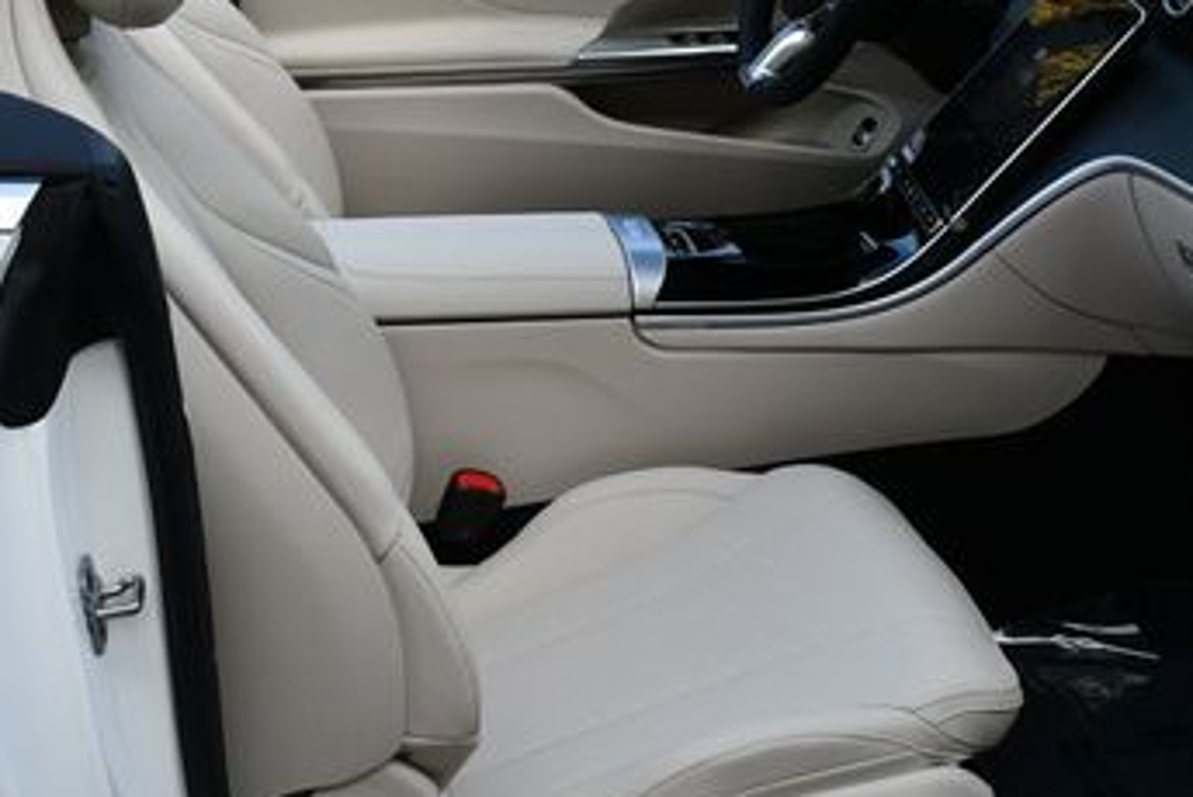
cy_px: 336
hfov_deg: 30.0
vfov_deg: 20.3
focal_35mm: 67
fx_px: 2222
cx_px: 551
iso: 200
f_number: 6.3
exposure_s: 1/250
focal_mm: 18
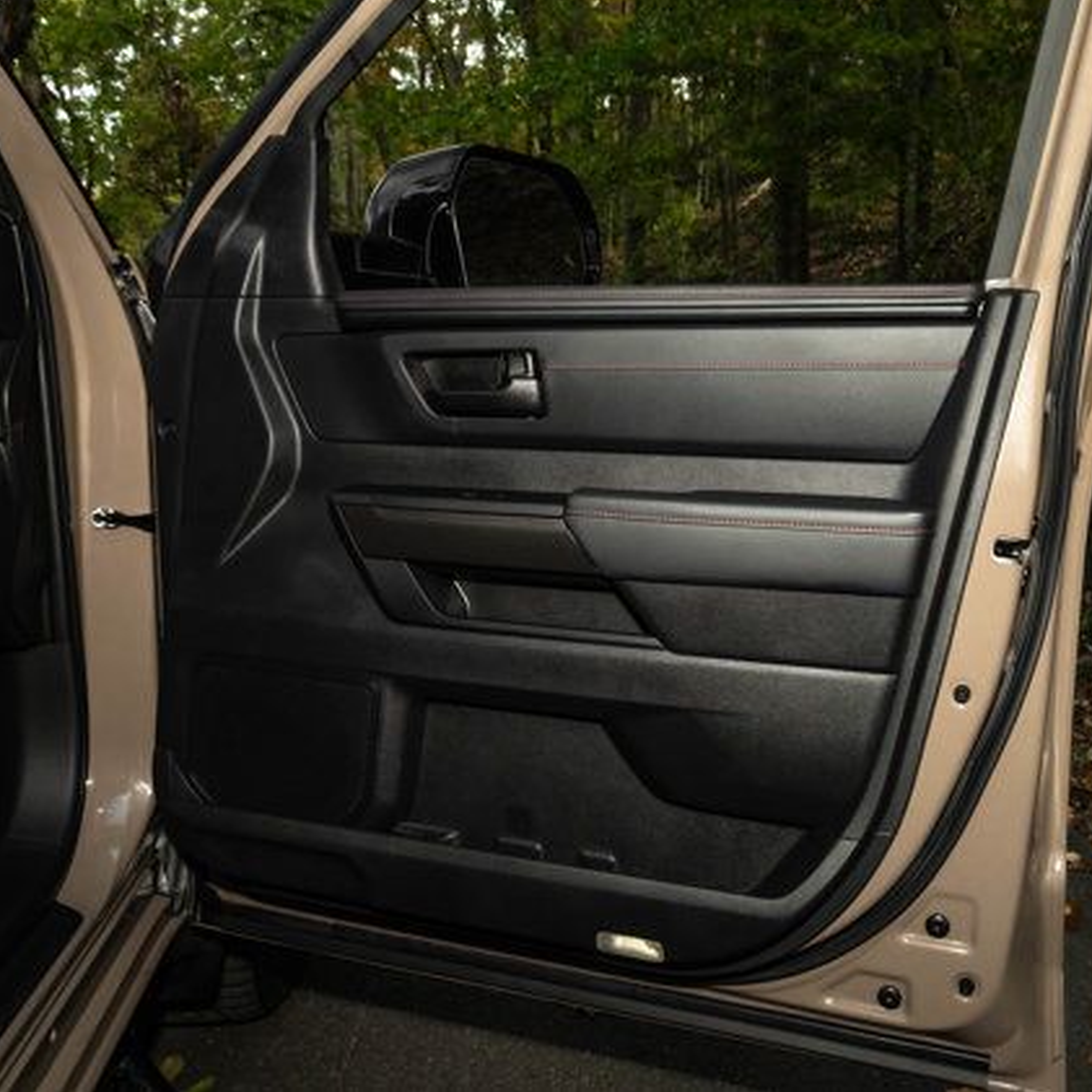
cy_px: 541
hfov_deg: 52.3
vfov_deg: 52.5
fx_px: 1106
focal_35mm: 31
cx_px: 635
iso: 800
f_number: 10
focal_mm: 24
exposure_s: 1/200
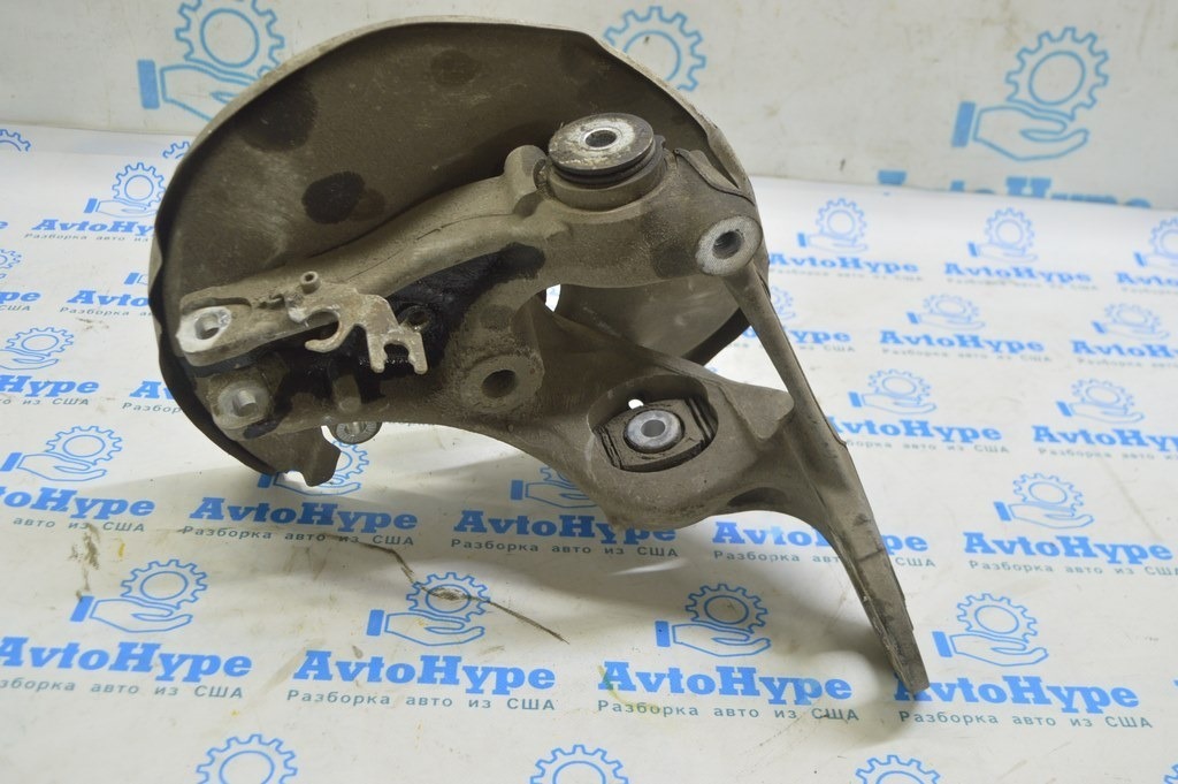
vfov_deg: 33.0
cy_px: 392
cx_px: 589
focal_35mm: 40
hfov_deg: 48.0
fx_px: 1324
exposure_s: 1/20
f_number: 5.6
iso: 400
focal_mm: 27
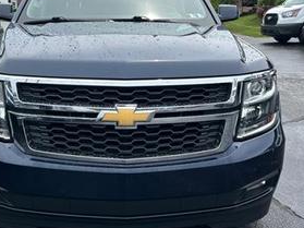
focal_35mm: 47
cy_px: 67
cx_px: 119
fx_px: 413
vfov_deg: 30.5
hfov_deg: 40.2
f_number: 1.5
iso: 50
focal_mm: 5.7
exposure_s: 1/3571
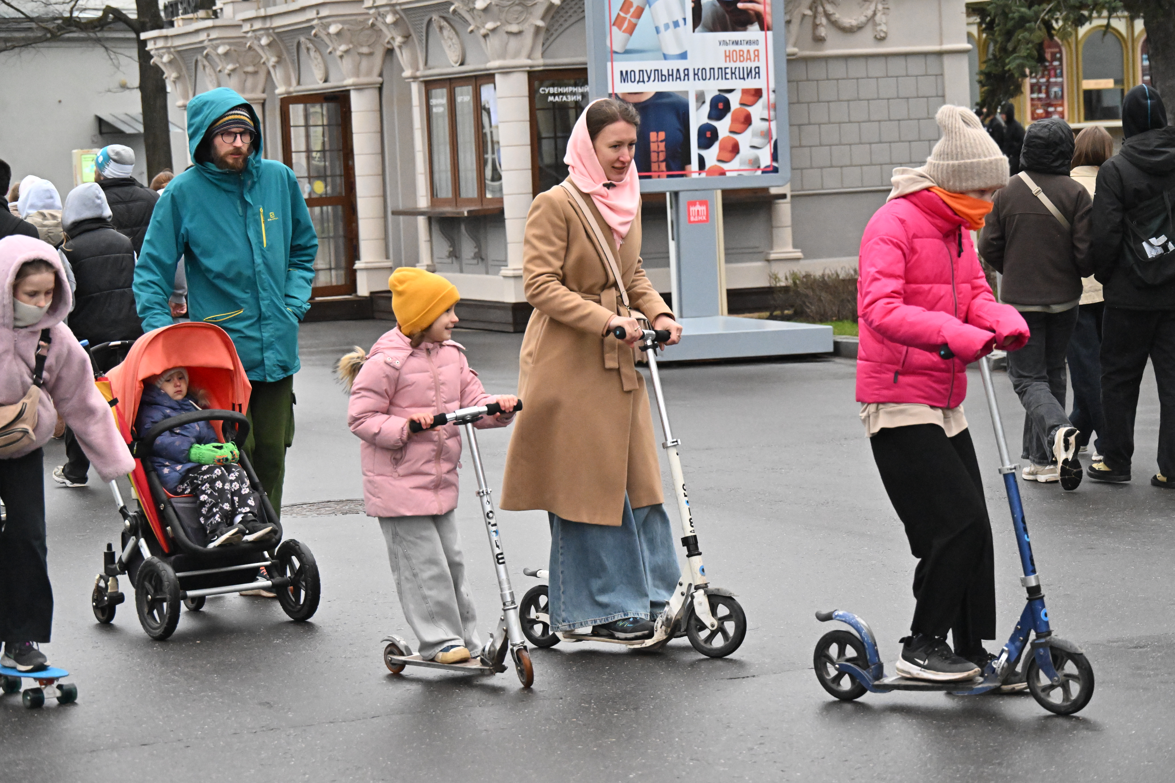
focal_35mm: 105
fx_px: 3427
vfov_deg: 13.0
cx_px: 588
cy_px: 392
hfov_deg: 19.5
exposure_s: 1/1600
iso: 8000
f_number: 8
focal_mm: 105
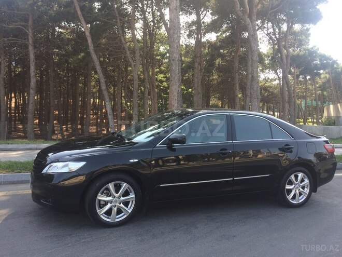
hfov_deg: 61.7
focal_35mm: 29
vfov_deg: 48.2
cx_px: 171
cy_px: 128
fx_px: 287
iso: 32
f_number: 2.2
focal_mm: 4.15
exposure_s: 1/336
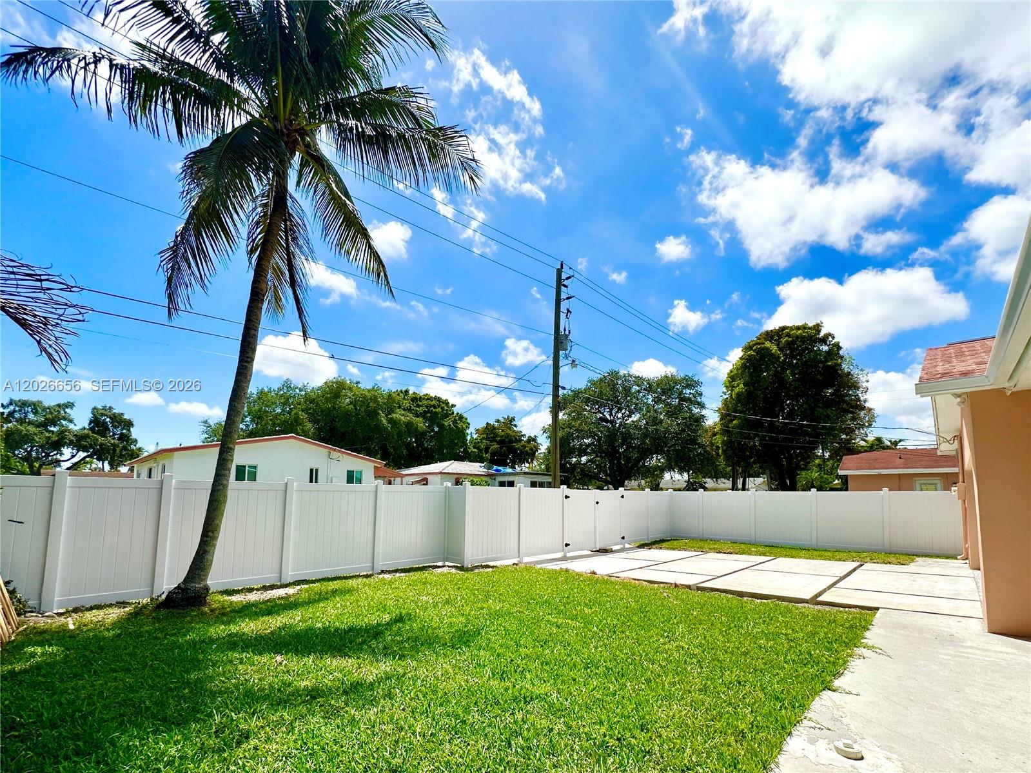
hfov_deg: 102.1
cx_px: 516
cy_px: 386
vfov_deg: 85.7
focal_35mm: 14
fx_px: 417
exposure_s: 1/3861
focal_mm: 2.22
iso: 50
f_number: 2.2
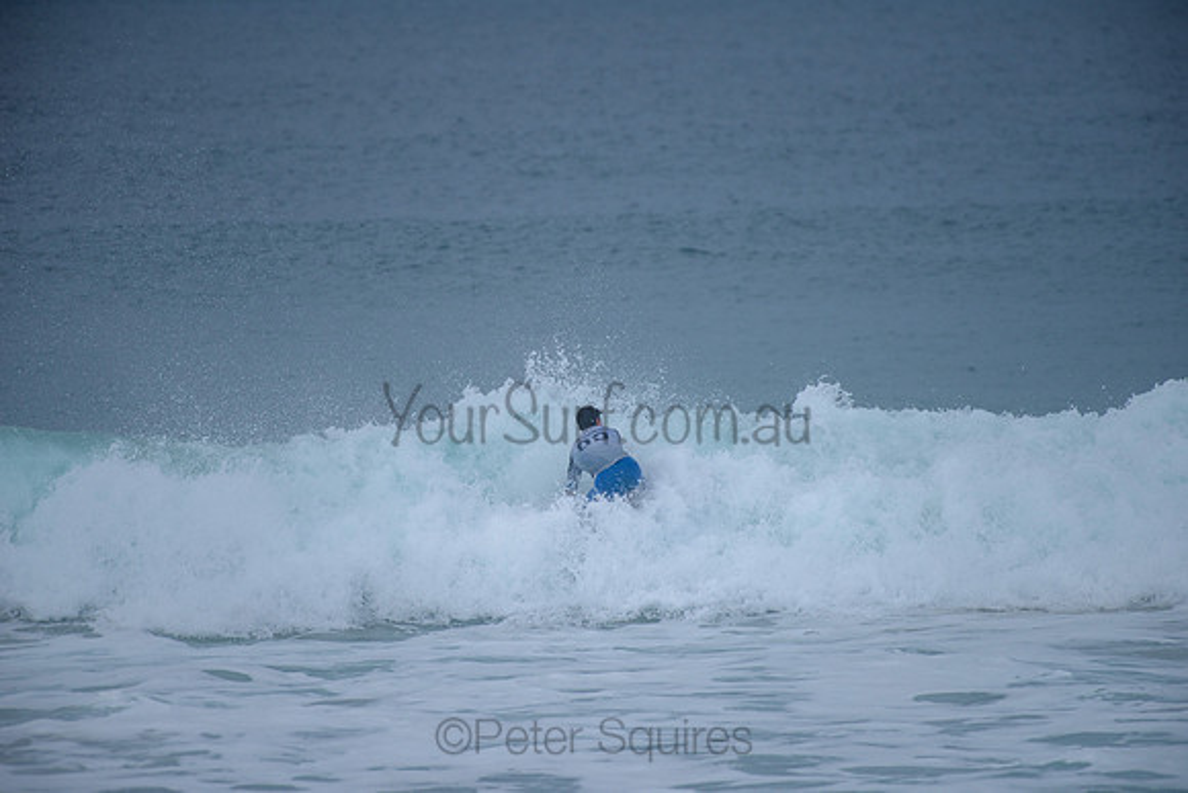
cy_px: 396
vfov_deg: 2.8
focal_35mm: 500
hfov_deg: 4.1
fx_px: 16503
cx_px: 594
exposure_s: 1/2000
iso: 360
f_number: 5.6
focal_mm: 500
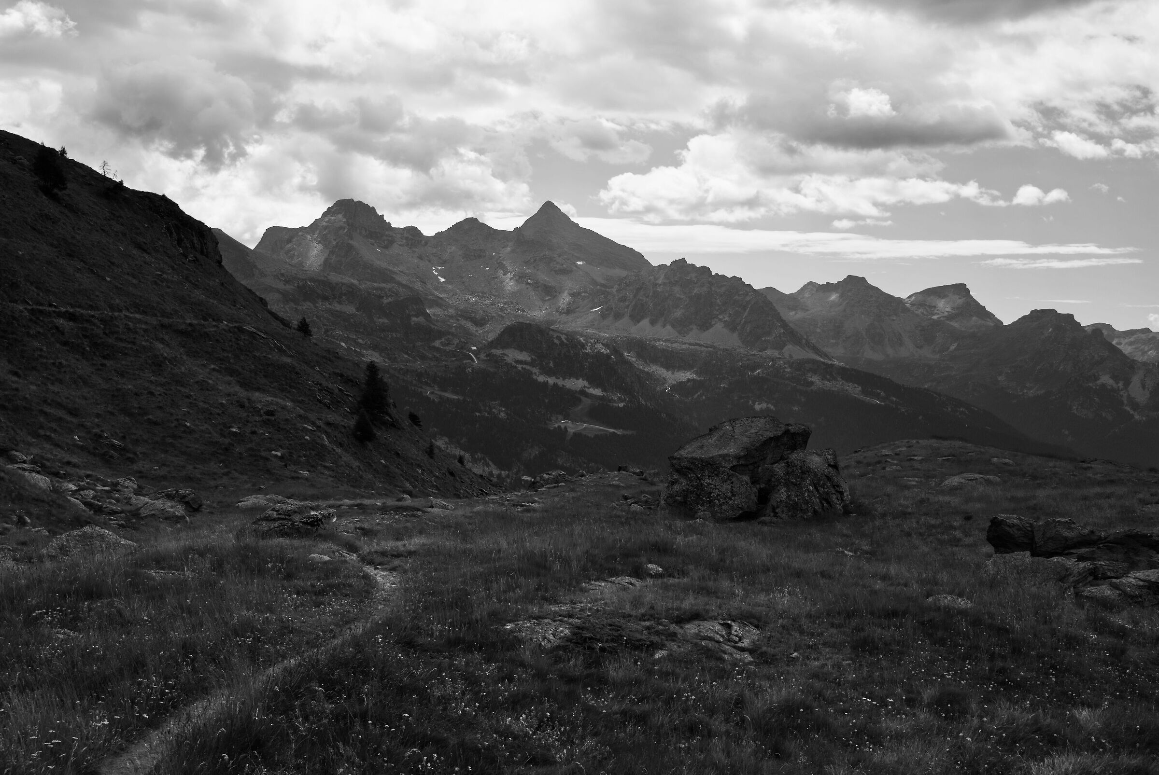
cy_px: 388
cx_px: 580
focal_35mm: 41
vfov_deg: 32.7
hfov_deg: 47.4
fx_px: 1321
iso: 100
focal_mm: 41
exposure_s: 1/160
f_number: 11
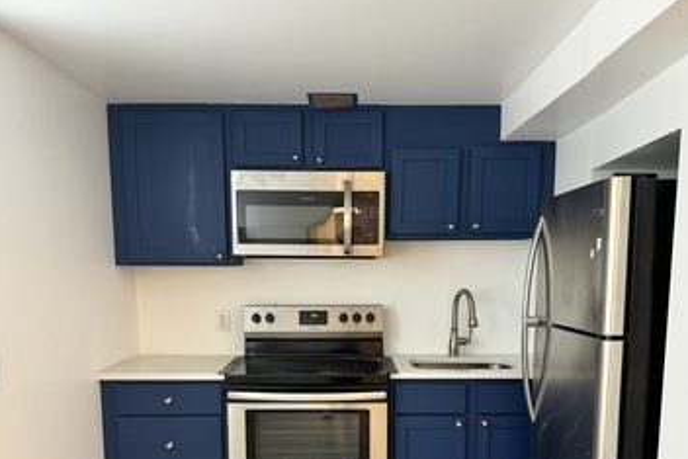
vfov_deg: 37.6
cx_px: 348
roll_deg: +0.1
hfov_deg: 55.8
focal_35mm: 34
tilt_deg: -8.7
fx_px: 650
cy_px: 363
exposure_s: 1/60
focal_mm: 6.76
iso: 200
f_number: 1.78
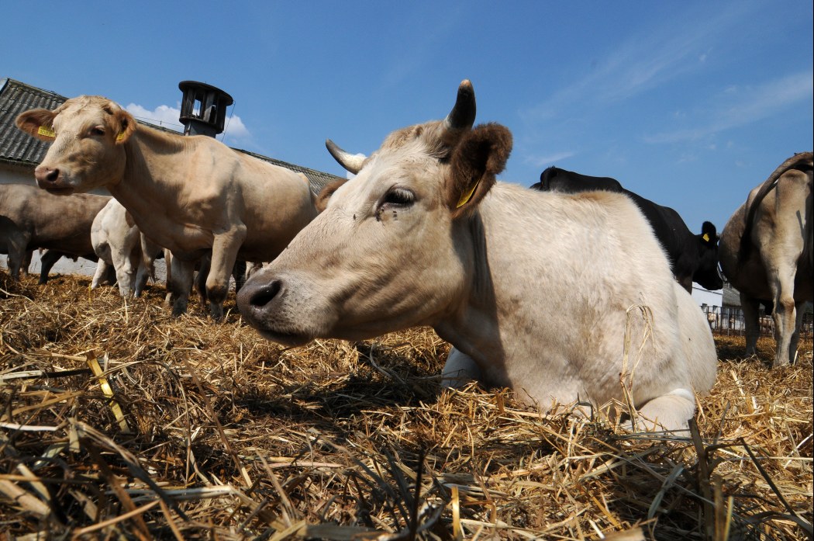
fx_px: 406
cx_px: 407
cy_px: 270
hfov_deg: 90.1
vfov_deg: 67.2
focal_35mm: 18
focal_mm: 12
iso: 400
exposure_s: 1/800
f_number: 14
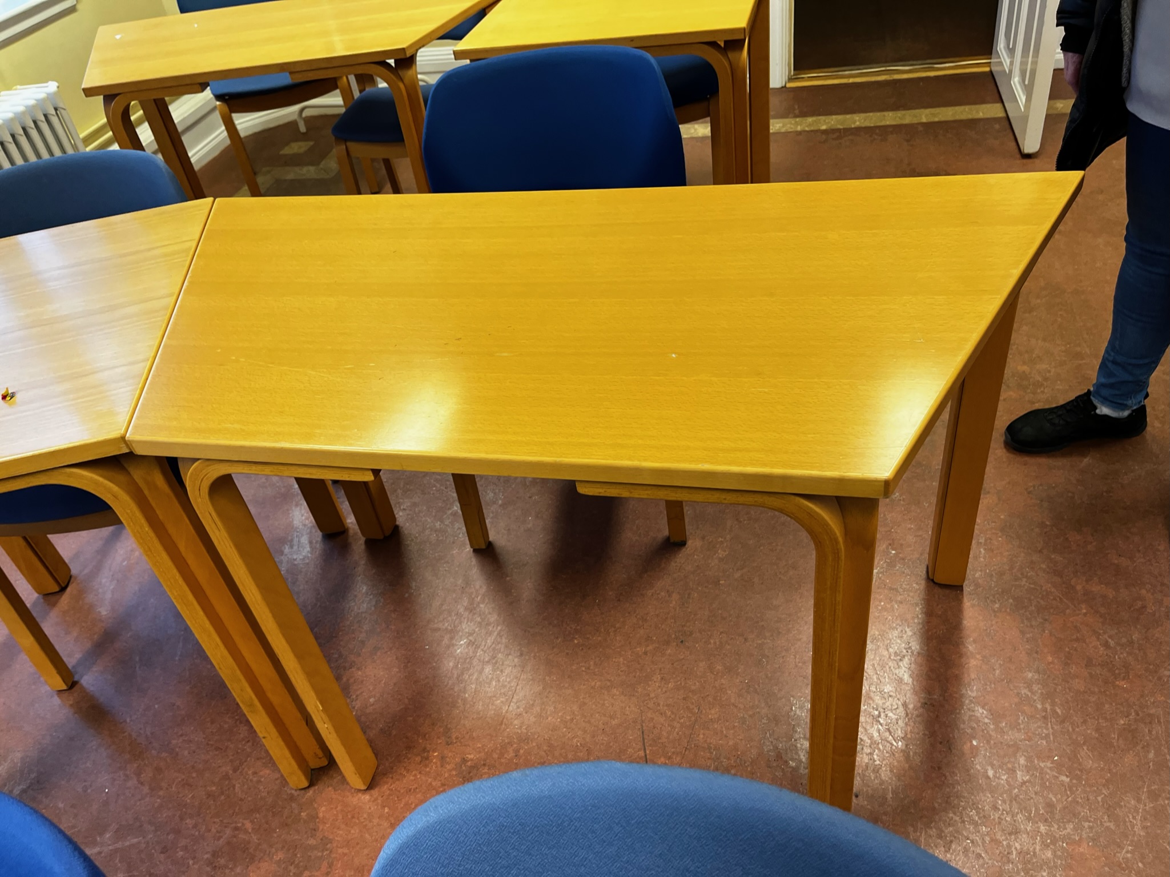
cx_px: 585
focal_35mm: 26
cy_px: 438
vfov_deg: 53.0
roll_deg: +9.0
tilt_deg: -39.8
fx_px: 879
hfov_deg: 67.3
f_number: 1.6
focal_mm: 5.1
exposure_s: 1/100
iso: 80
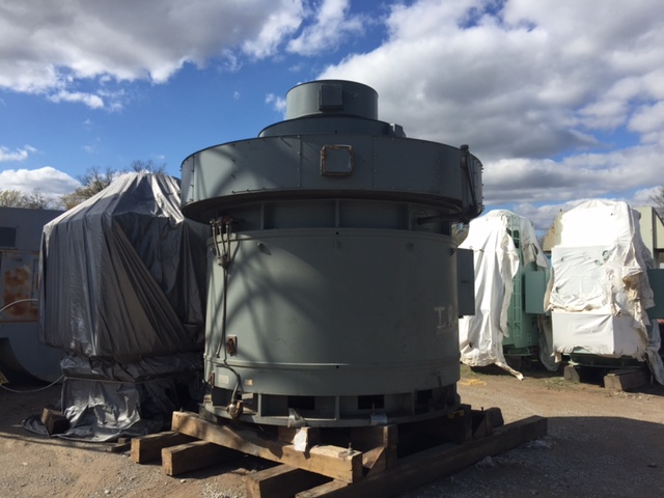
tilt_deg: +3.7
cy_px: 249
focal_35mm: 29
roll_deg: -0.4
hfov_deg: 61.7
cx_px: 332
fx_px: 556
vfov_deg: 48.2
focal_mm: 4.15
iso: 32
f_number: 2.2
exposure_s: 1/2198
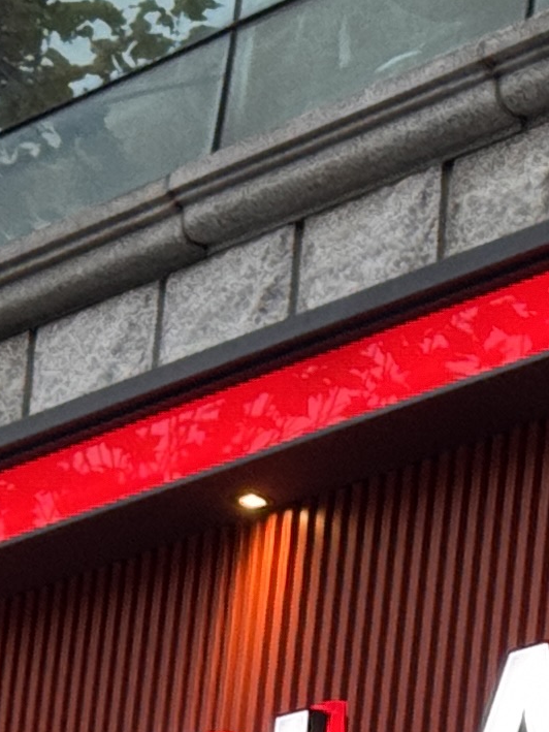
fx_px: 5771
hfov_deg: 5.4
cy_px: 1047
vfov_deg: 7.2
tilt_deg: +10.6
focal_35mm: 273
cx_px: 516
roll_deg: -5.4
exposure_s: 1/60
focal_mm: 6.76
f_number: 1.78
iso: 50
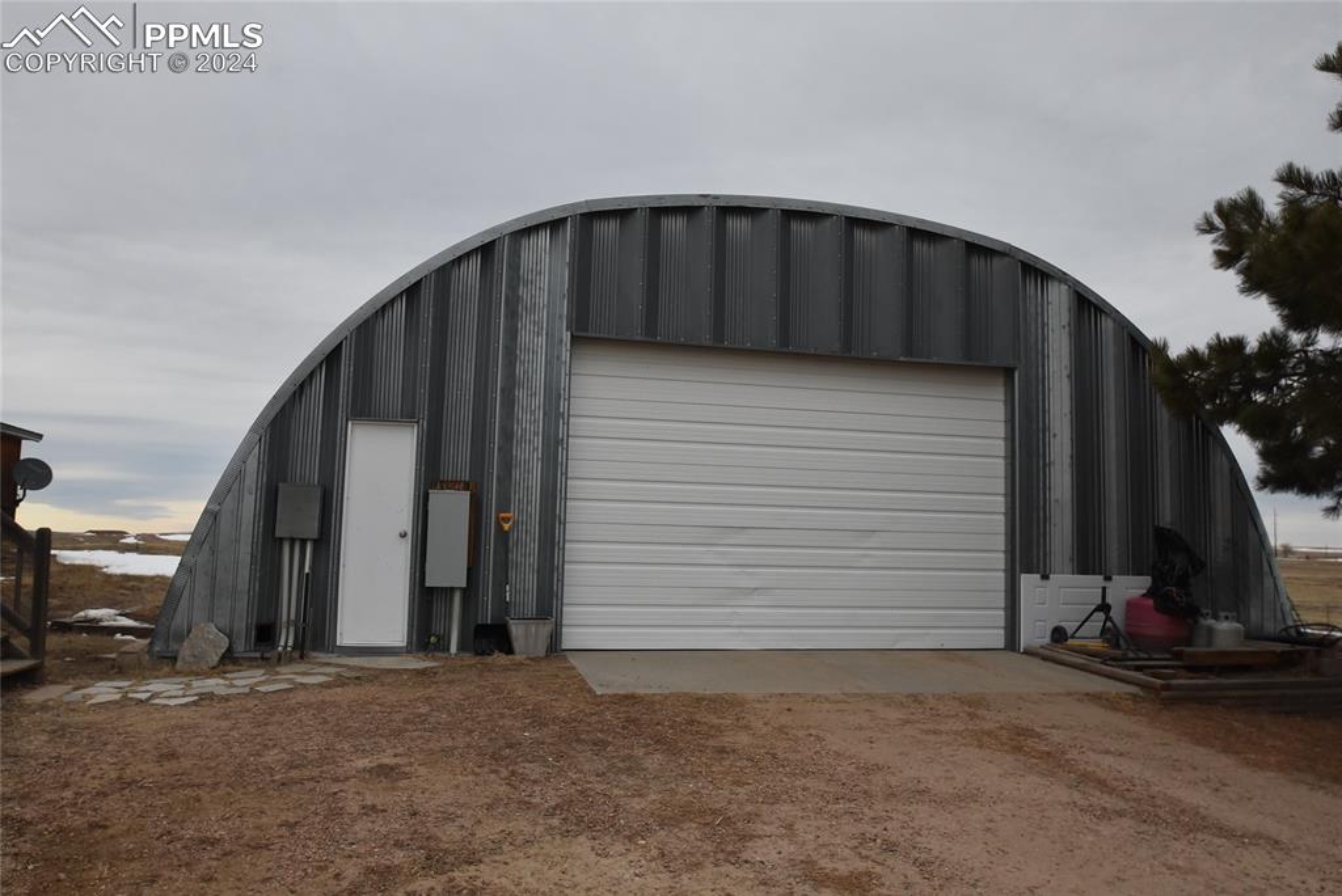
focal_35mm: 26
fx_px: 951
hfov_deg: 70.4
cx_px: 671
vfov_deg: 50.5
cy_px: 448
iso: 800
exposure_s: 1/400
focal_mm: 17
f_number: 8
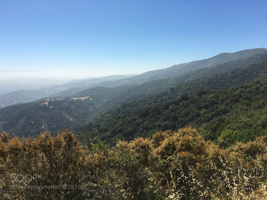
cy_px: 100
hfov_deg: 61.7
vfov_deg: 48.2
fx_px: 224
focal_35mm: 29
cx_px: 134
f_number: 2.2
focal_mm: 4.15
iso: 25
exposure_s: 1/2024
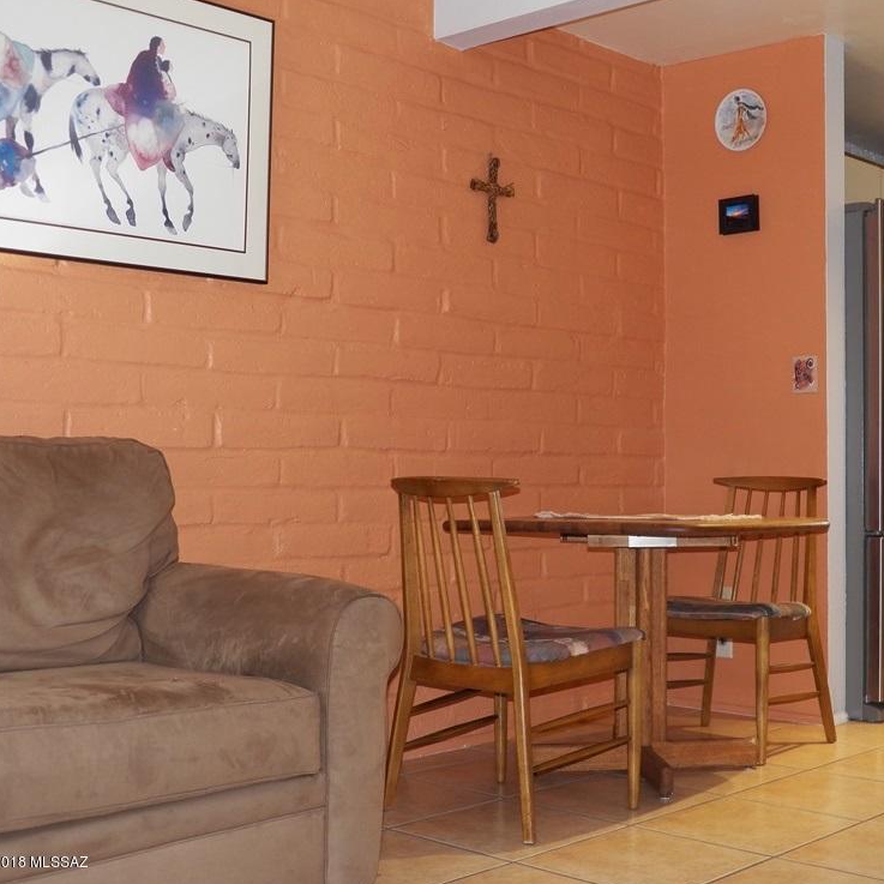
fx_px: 1387
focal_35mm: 48
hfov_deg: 35.1
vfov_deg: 35.4
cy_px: 446
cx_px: 575
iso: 125
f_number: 3.6
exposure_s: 1/30
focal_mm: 7.1
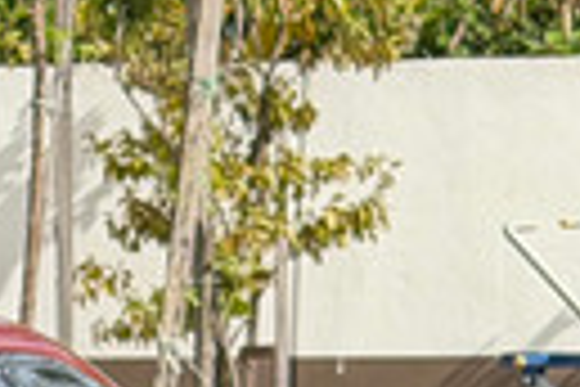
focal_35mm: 326
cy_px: 1071
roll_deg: +0.2
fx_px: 5252
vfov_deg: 4.1
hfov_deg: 5.9
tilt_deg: -9.5
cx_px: -1196
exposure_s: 1/1795
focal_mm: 6.76
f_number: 1.78
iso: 64
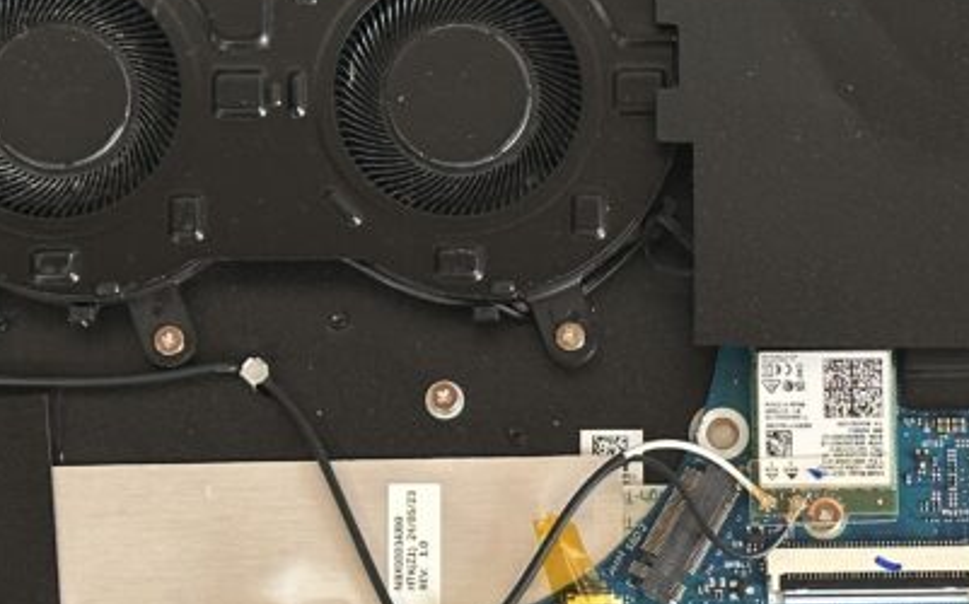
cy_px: 466
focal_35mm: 130
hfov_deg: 16.0
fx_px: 3431
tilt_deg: -84.2
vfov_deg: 10.0
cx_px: 645
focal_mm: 6.86
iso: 400
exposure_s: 1/33
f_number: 1.78
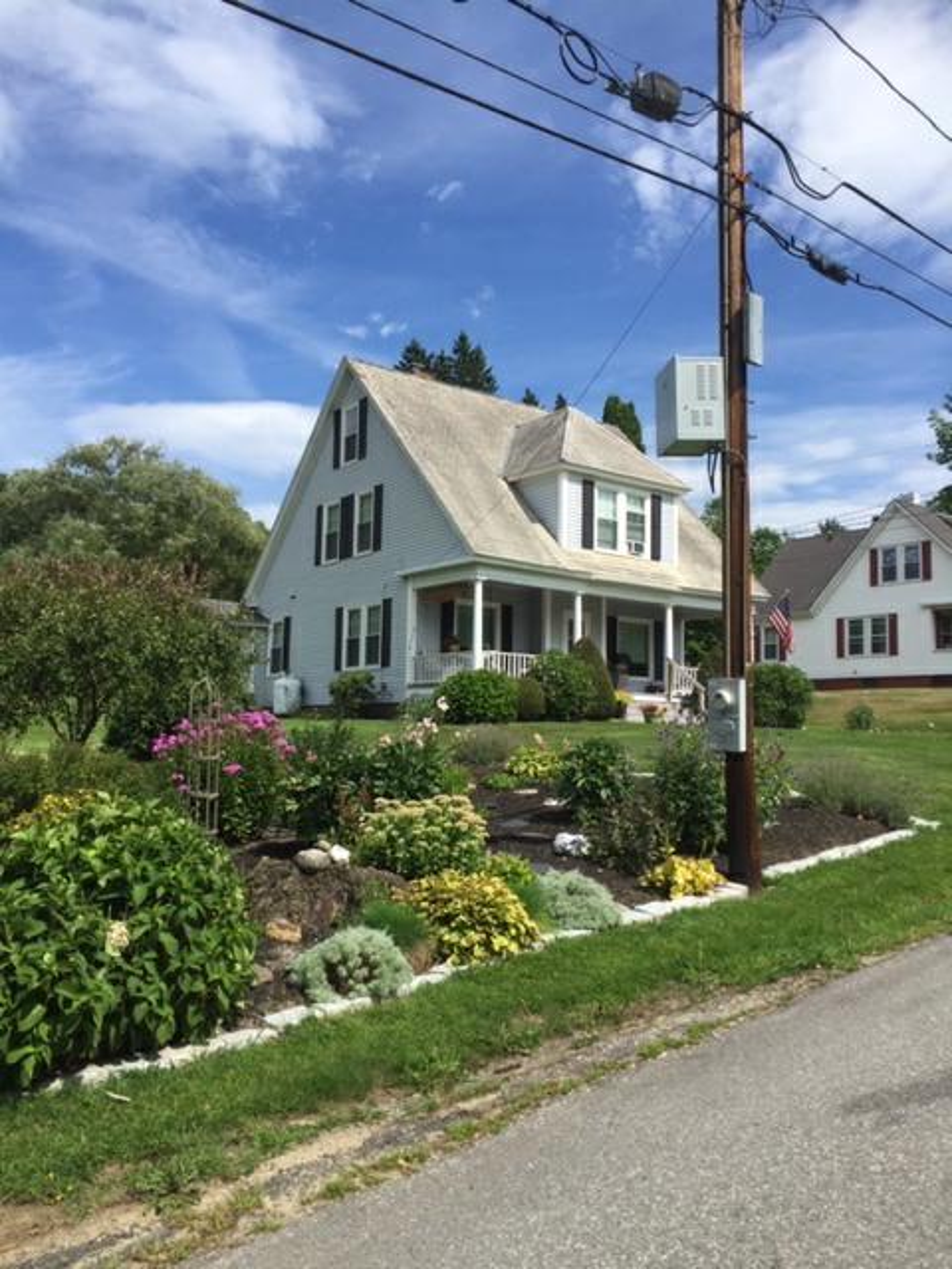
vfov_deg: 61.7
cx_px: 476
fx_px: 1063
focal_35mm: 29
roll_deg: -2.0
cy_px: 634
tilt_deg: +7.4
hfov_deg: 48.2
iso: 32
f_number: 2.2
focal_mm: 4.15
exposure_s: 1/2198
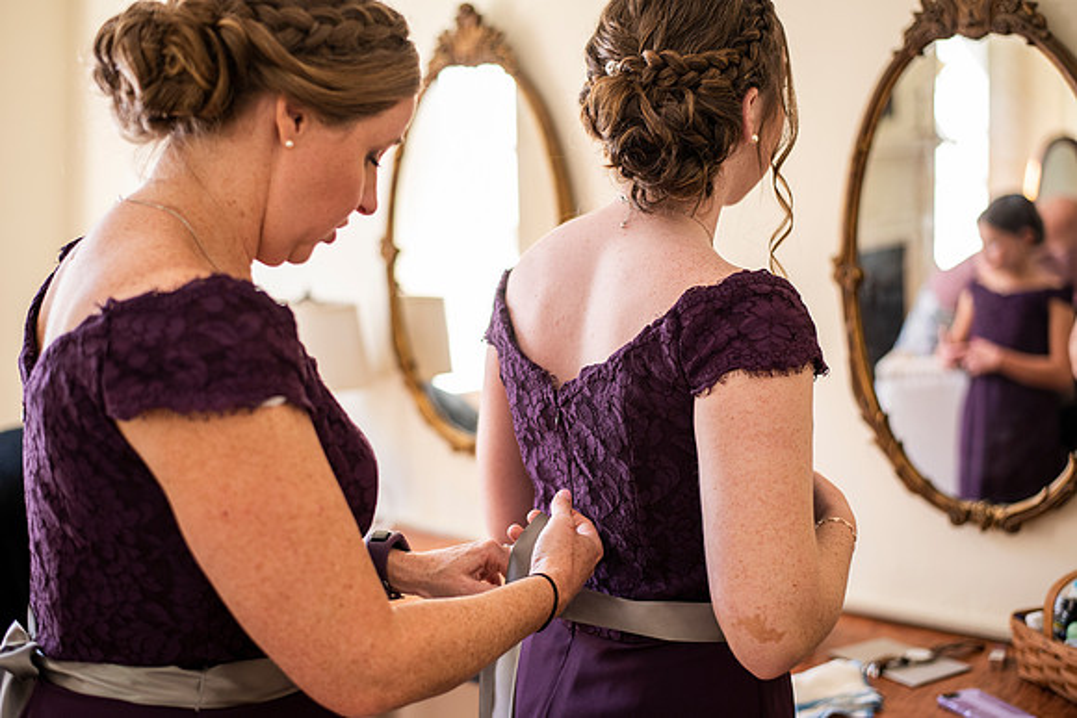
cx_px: 538
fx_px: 1496
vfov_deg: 27.0
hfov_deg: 39.6
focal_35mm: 50
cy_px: 359
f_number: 2.2
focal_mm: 50
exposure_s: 1/320
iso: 640
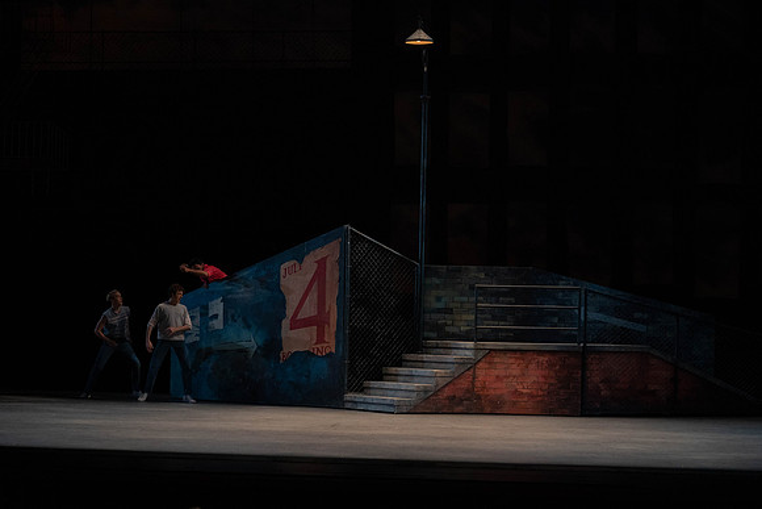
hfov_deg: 21.0
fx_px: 2054
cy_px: 254
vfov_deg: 14.1
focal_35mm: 97
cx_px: 381
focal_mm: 97
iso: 3200
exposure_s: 1/400
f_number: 4.5
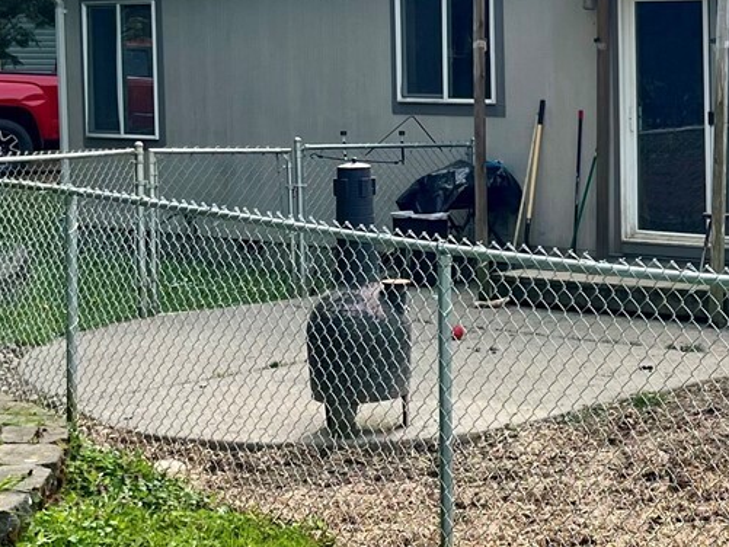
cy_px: 188
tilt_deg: -4.4
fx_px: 1748
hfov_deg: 21.2
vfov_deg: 17.7
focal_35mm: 83
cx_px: 969
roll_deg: -0.4
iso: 50
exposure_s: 1/1404
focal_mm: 5.1
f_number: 1.6
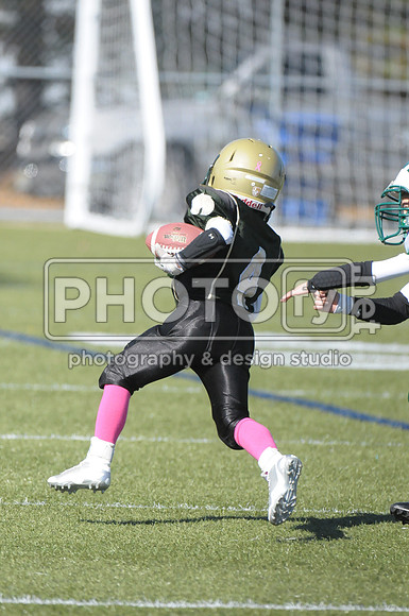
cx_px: 204
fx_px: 7948
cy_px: 308
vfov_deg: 4.4
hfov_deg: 2.9
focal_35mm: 465
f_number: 4
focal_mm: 310
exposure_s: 1/8000
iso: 1600
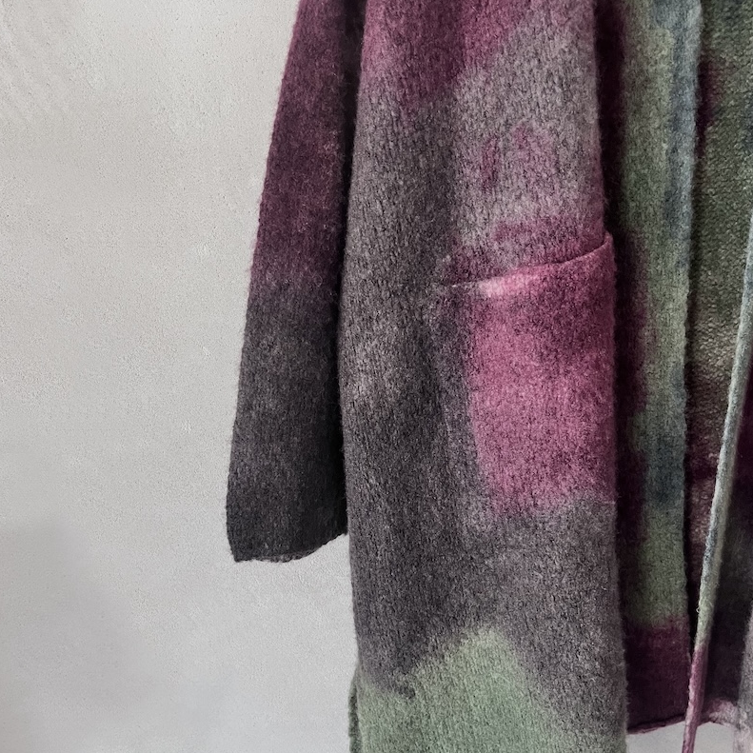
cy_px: 451
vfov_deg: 52.2
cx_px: 376
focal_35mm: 31
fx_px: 763
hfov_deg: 52.5
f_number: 1.6
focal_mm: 5.1
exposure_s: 1/60
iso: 200
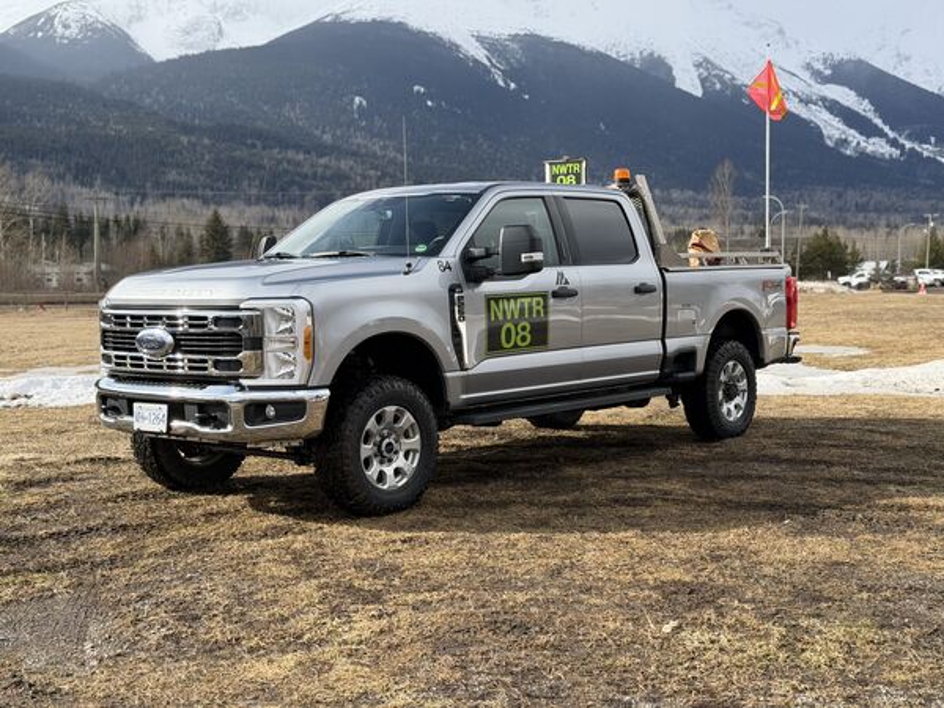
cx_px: 472
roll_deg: +0.8
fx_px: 1309
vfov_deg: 30.3
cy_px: 354
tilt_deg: -3.6
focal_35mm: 48
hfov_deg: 39.7
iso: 80
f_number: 1.78
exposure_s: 1/3096
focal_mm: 6.76
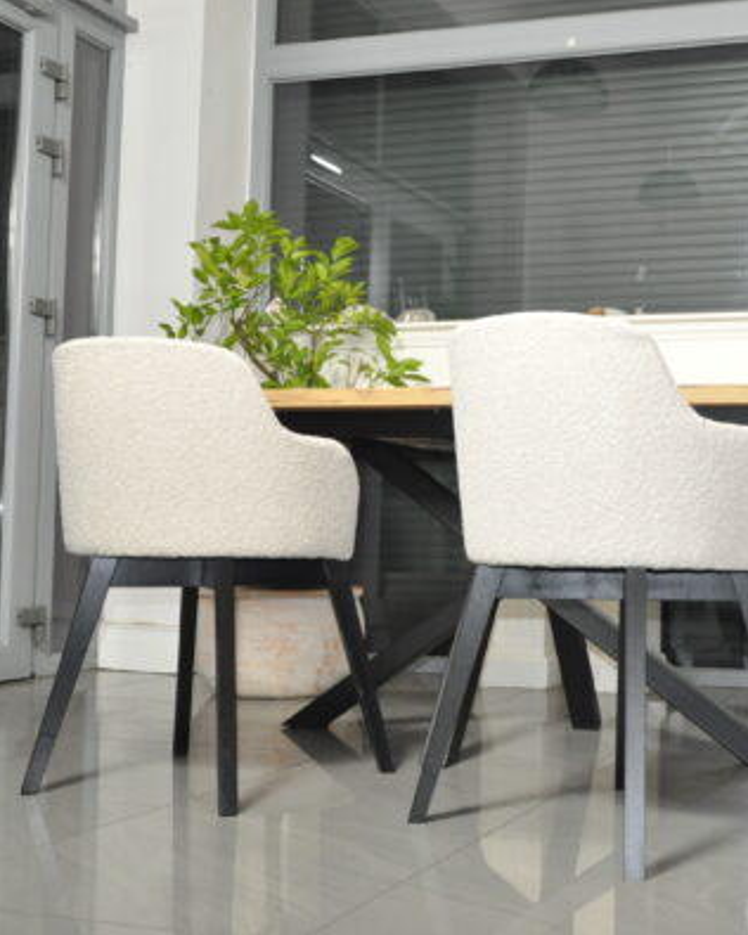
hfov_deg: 31.0
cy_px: 465
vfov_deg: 39.5
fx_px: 1301
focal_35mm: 47
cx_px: 630
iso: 800
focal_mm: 22
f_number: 3.8
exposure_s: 1/60
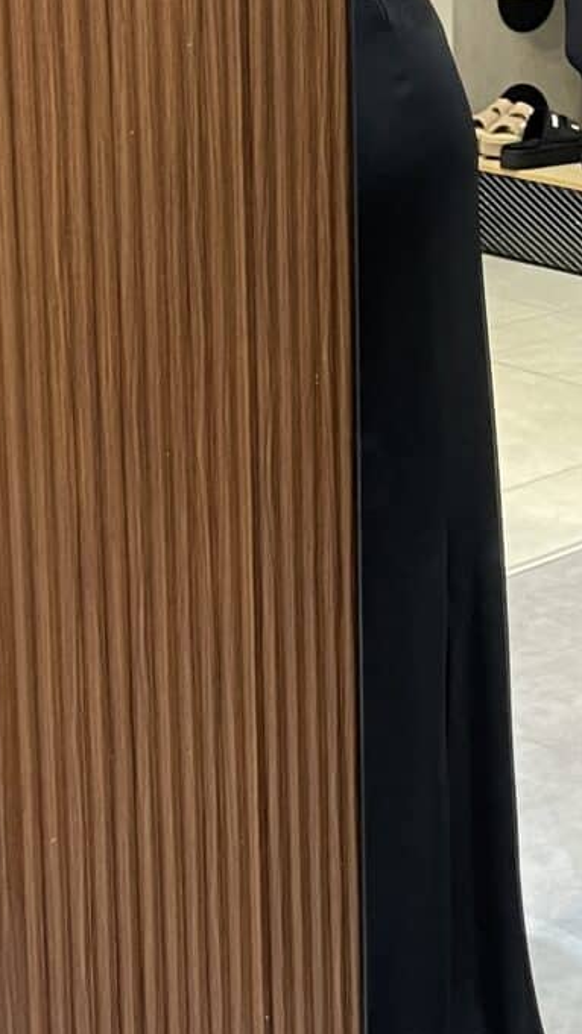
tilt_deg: -10.7
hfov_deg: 14.4
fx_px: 2195
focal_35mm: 80
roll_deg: -1.7
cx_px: 799
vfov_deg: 25.8
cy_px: 129
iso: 200
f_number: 1.6
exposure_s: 1/50
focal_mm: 5.1
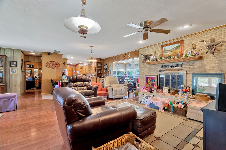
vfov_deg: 73.7
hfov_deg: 96.8
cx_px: 113
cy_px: 75
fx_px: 100
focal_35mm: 16
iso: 160
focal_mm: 16
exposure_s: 1/1.67
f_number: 7.1
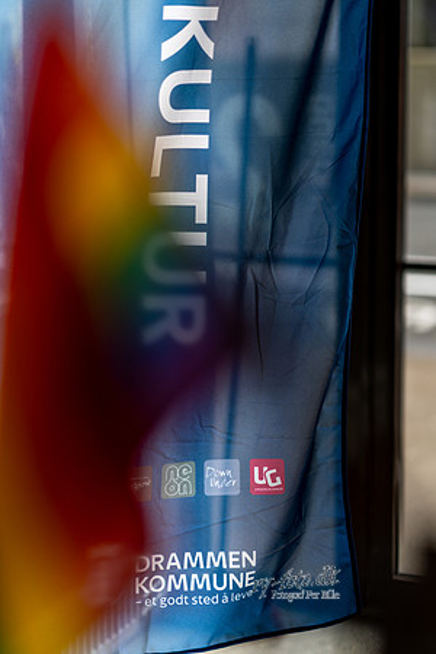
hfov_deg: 16.1
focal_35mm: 85
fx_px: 1544
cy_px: 327
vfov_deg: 23.9
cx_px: 218
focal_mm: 85
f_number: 1.4
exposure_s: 1/200
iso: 125
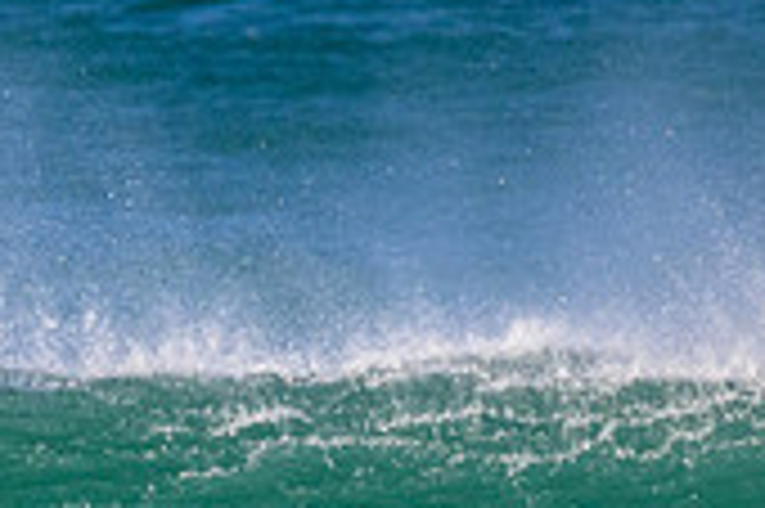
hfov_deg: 0.8
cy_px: 695
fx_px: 57956
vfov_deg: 0.5
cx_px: 4
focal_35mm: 2730
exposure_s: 1/2000
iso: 2000
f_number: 11
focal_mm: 800
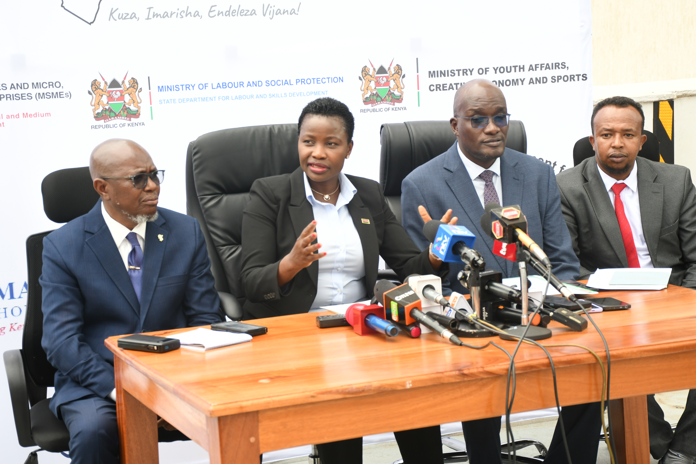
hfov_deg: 27.0
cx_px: 348
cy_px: 232
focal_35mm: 75
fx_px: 1450
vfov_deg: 18.2
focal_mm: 50
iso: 320
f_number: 5.6
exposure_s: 1/100
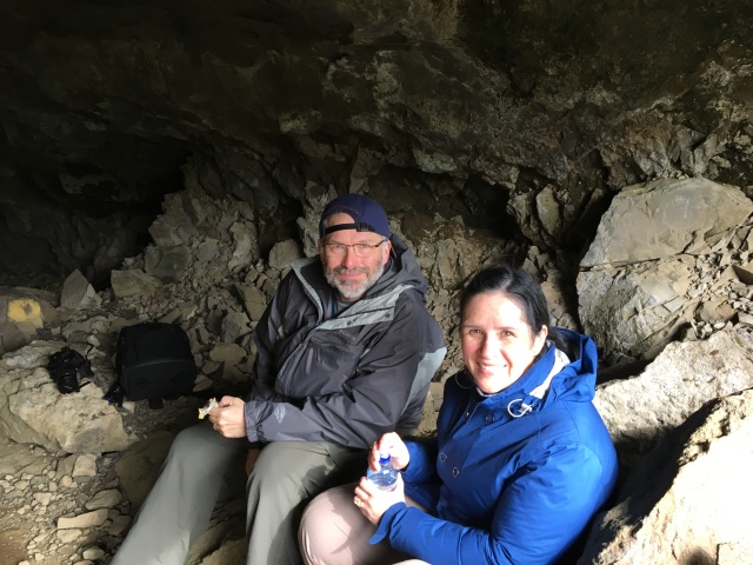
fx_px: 631
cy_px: 282
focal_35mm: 29
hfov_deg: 61.7
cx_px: 376
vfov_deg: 48.2
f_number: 2.2
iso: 25
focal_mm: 4.15
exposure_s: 1/30
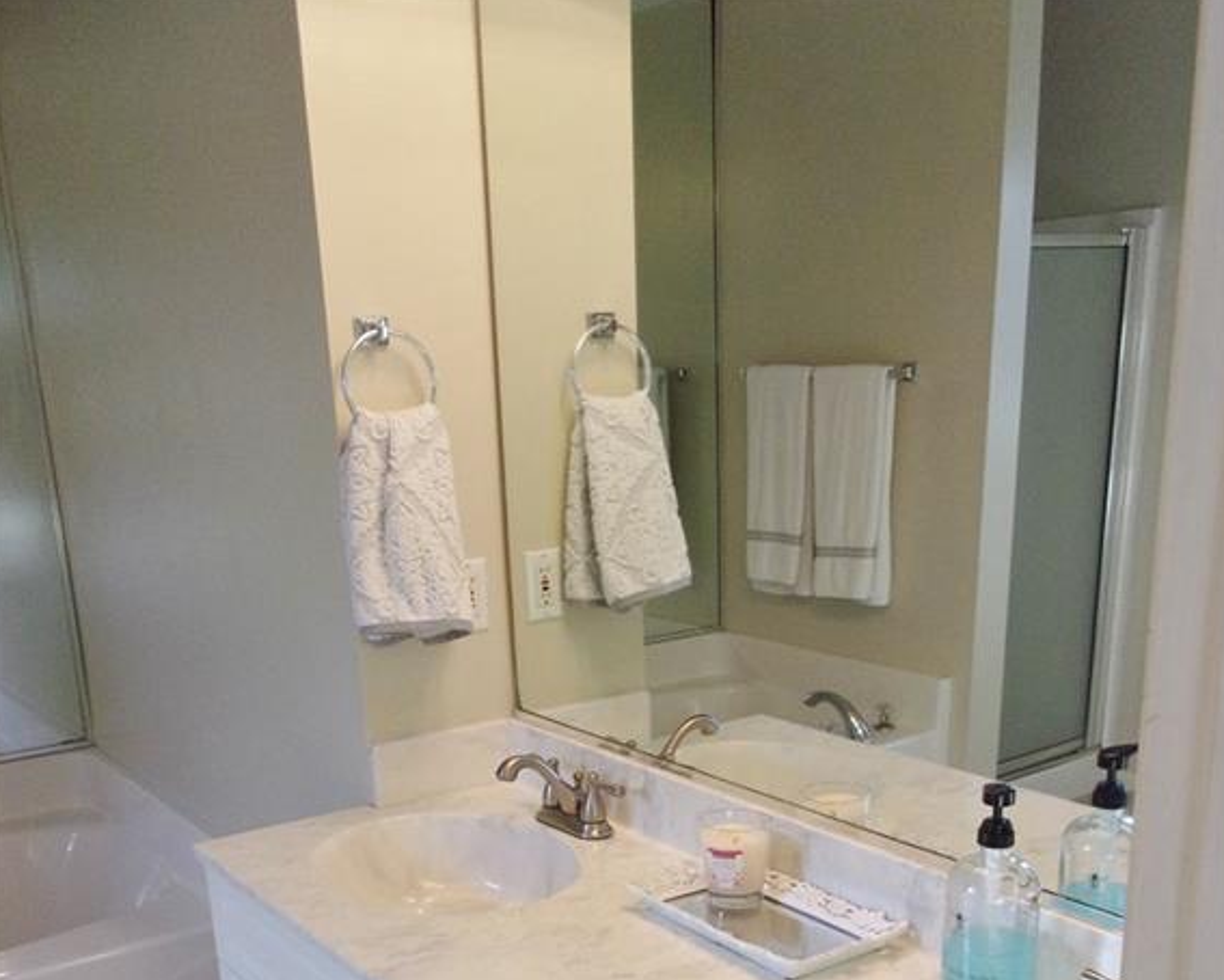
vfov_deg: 38.3
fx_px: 1341
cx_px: 609
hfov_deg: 49.1
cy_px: 816
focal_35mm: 37
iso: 195
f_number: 3.9
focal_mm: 5.1
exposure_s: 1/34
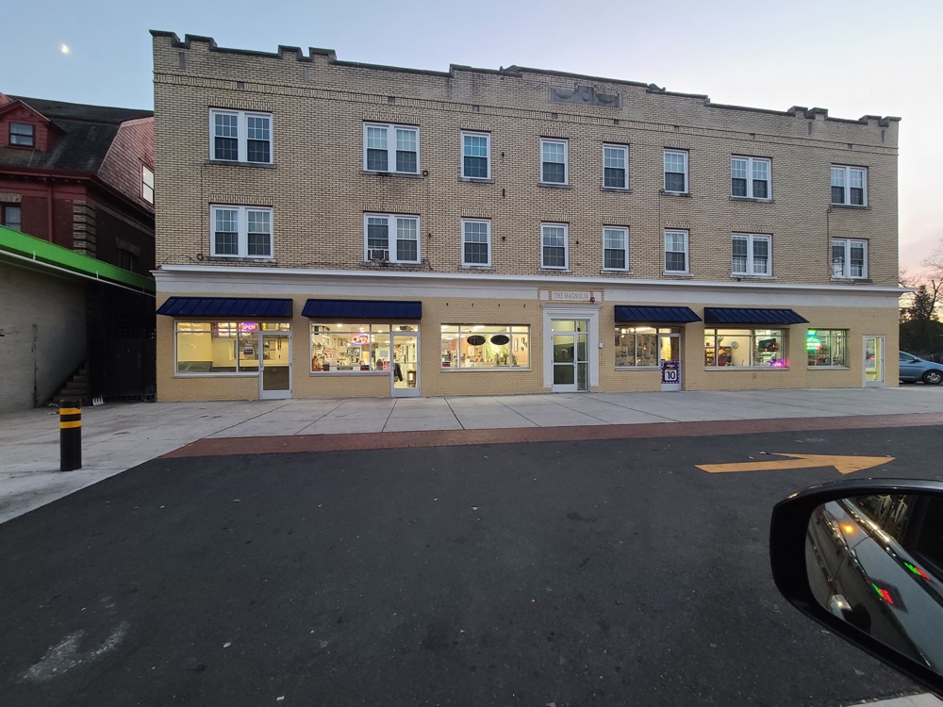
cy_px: 354
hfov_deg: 106.2
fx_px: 354
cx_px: 472
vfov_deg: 89.9
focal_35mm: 13
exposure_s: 1/40
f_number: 2.2
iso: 320
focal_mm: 2.2
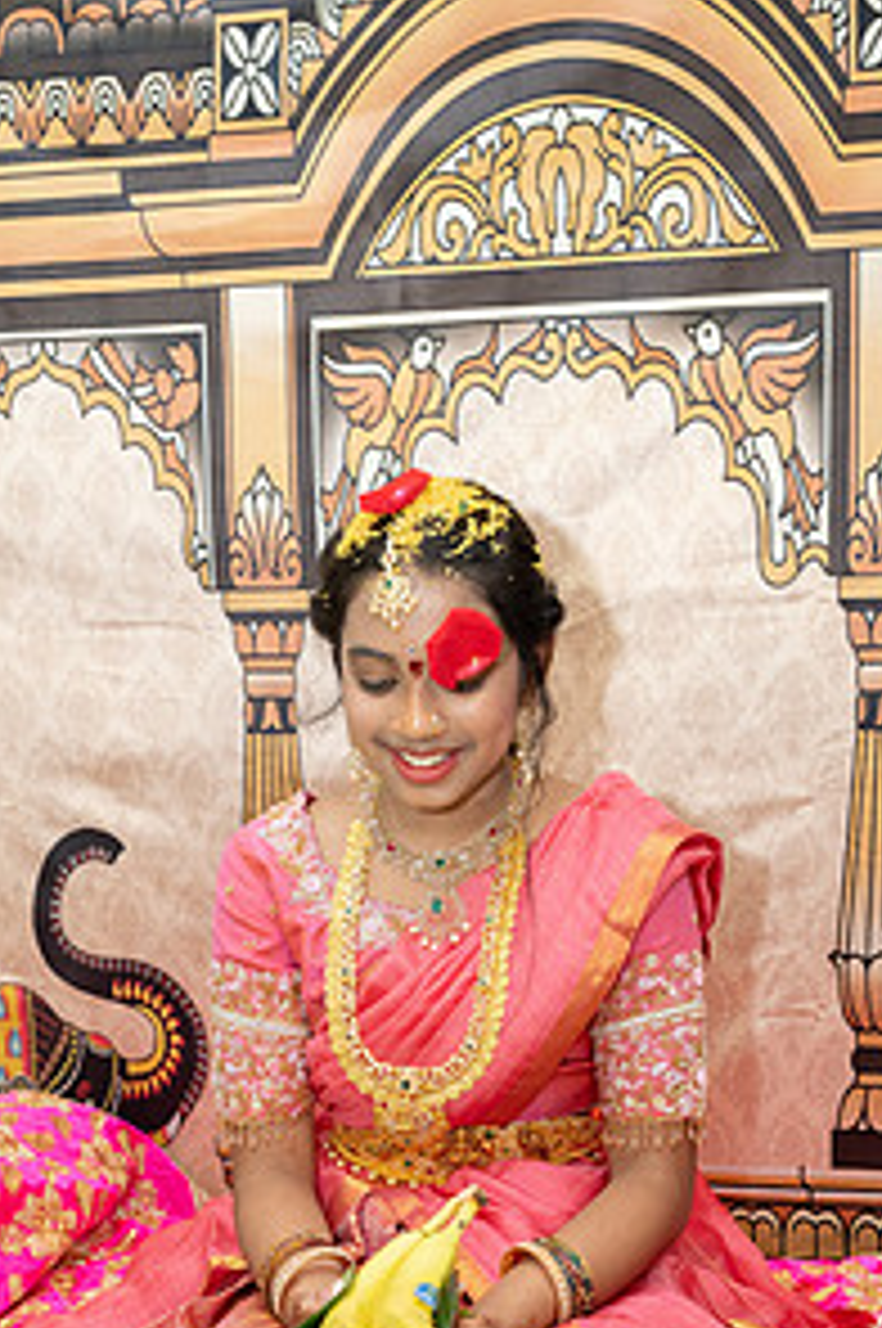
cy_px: 891
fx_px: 2026
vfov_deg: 35.9
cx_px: 405
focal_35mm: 55
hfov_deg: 24.6
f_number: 4
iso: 1000
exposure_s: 1/160
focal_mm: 36
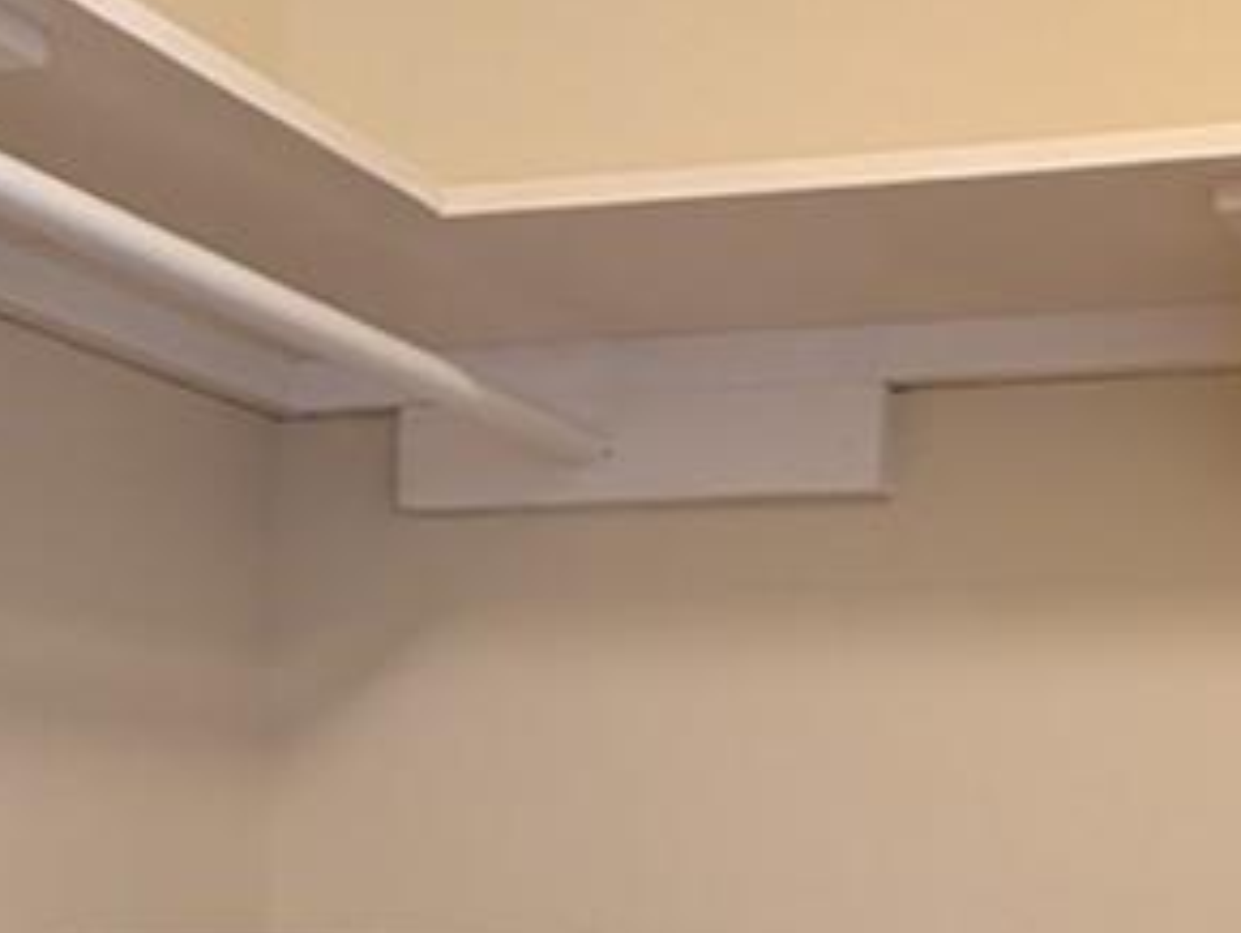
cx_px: 783
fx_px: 2368
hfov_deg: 29.2
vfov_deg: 20.8
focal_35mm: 66
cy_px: 1113
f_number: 1.95
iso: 143
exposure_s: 1/24
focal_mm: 2.23
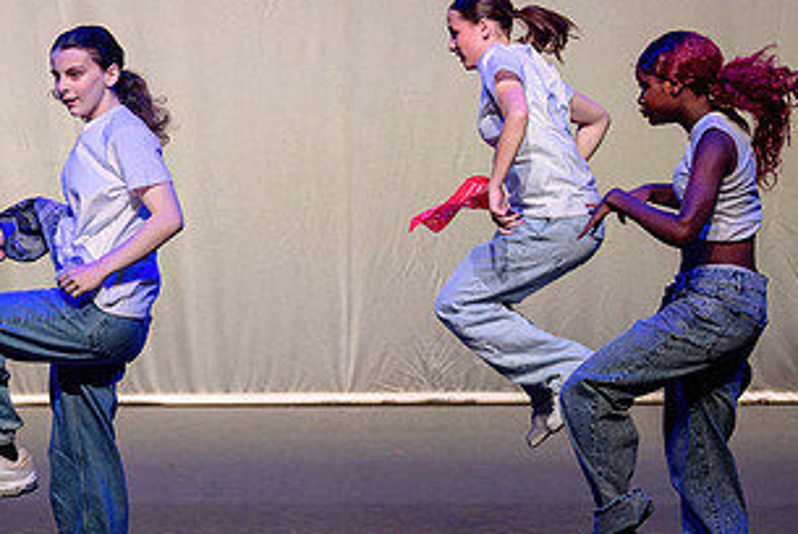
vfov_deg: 5.2
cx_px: 139
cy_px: 247
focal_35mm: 263
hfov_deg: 7.8
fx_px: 5835
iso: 1250
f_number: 2.8
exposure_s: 1/500
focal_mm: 110
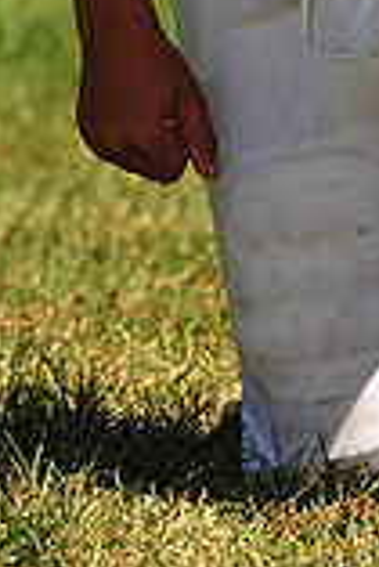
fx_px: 9312
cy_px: -339
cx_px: 476
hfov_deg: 2.3
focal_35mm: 591
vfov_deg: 3.5
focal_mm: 160
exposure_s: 1/640
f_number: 5
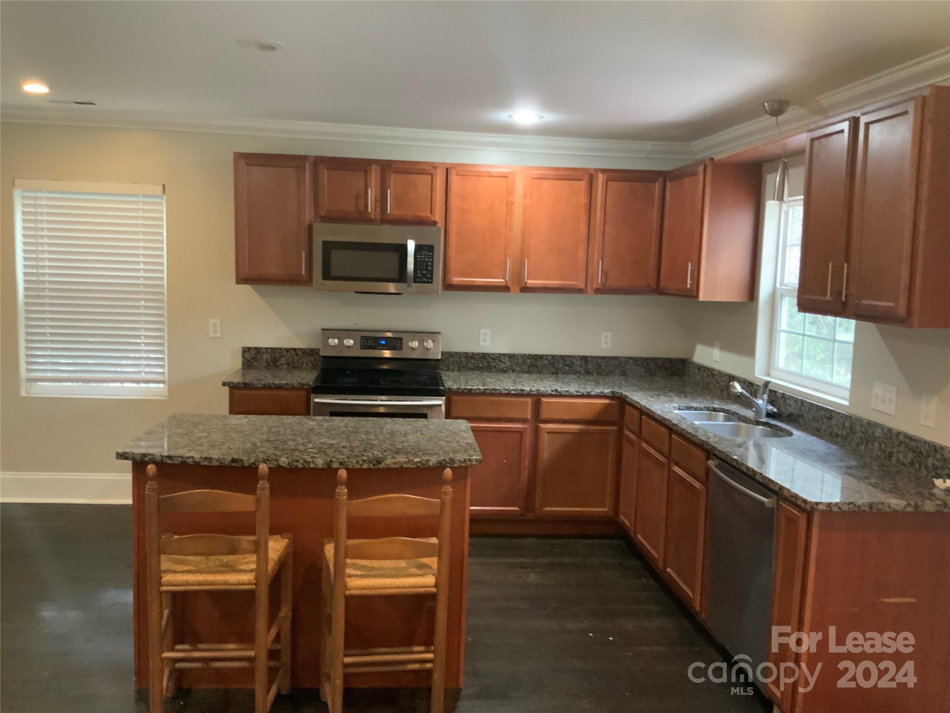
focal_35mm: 29
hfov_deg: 61.7
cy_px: 356
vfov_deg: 48.2
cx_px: 475
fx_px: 796
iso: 250
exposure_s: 1/30
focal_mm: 3
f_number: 1.8
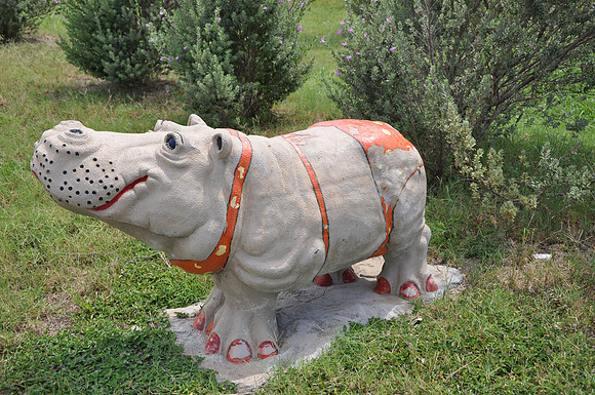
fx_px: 693
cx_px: 298
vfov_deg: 31.8
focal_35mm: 42
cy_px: 198
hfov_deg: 46.5
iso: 200
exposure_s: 1/160
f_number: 6.3
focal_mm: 28
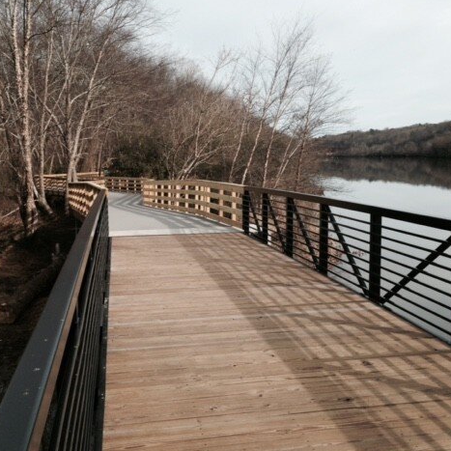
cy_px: 227
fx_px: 590
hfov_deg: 41.9
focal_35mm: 40
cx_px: 225
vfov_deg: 41.9
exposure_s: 1/1261
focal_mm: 4.12
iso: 50
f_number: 2.4
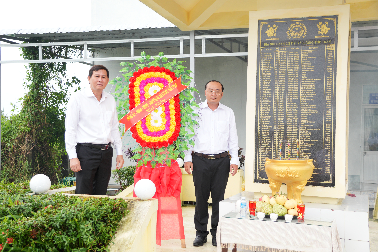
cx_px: 189
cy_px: 126
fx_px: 524
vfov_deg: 27.0
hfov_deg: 39.6
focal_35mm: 50
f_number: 4.5
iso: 160
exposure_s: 1/60
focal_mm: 33.3
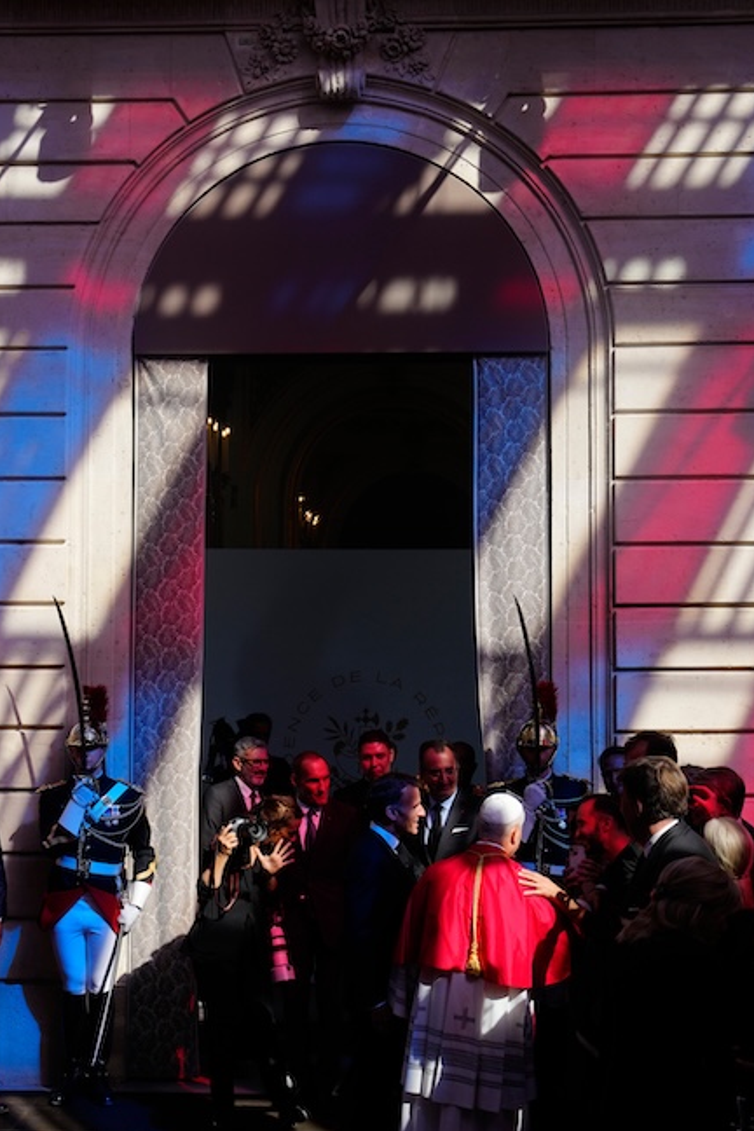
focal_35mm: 59
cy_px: 566
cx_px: 333
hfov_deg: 23.0
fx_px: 1853
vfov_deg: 33.9
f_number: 6.3
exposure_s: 1/800
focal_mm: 39
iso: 320
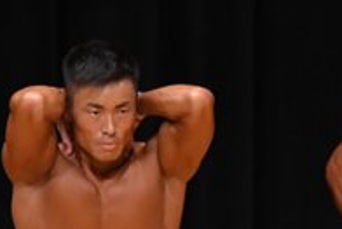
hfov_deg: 2.0
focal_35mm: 1007
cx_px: 540
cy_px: 407
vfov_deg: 1.4
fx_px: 9573
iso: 3200
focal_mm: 170
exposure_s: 1/400
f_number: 5.6
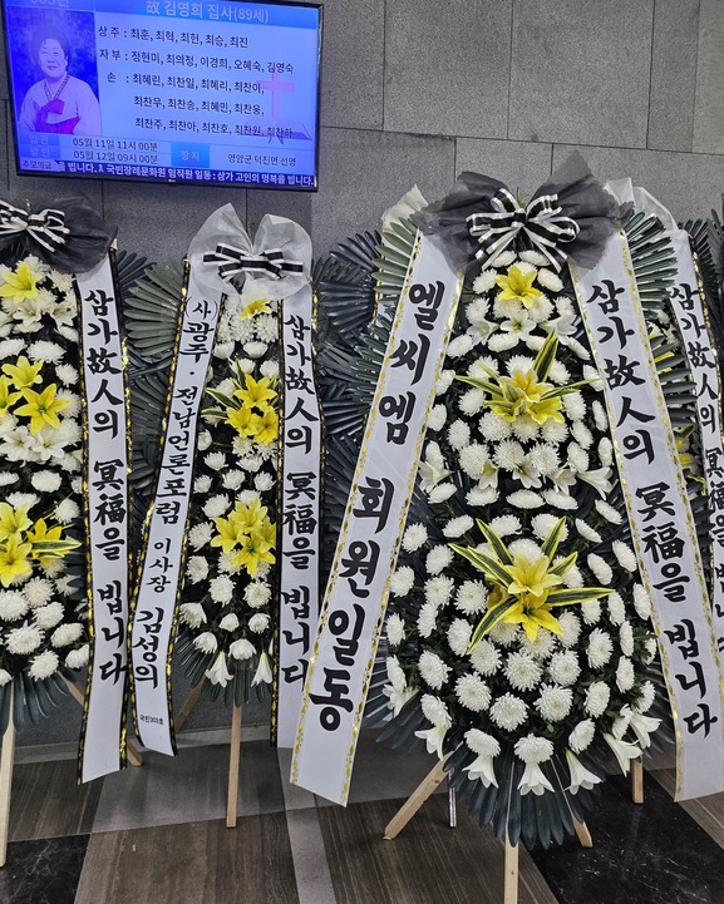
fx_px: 696
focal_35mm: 26
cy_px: 406
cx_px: 359
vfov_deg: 65.9
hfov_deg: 54.9
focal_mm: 5
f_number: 1.8
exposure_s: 1/120
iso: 250
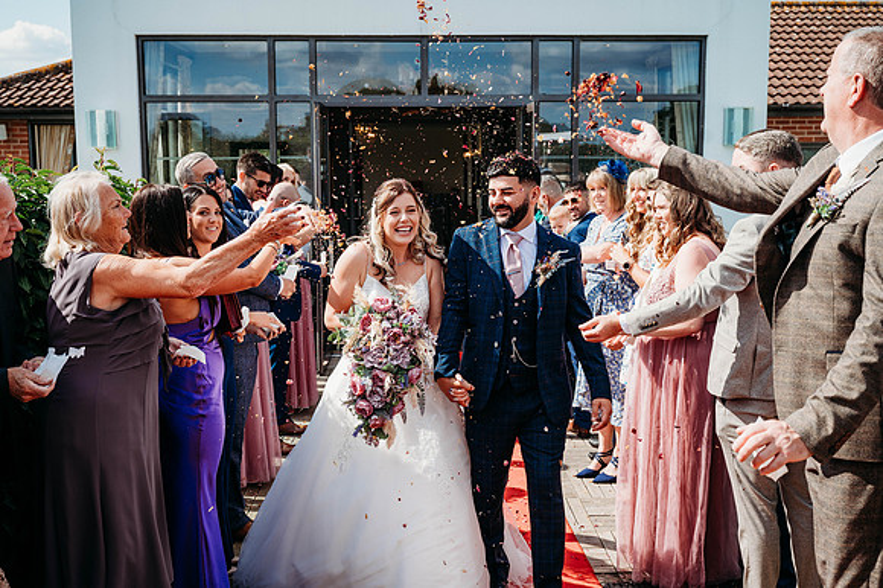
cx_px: 442
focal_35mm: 40
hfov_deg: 48.5
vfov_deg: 33.4
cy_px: 294
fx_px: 981
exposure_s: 1/800
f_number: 5
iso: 180
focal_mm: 40
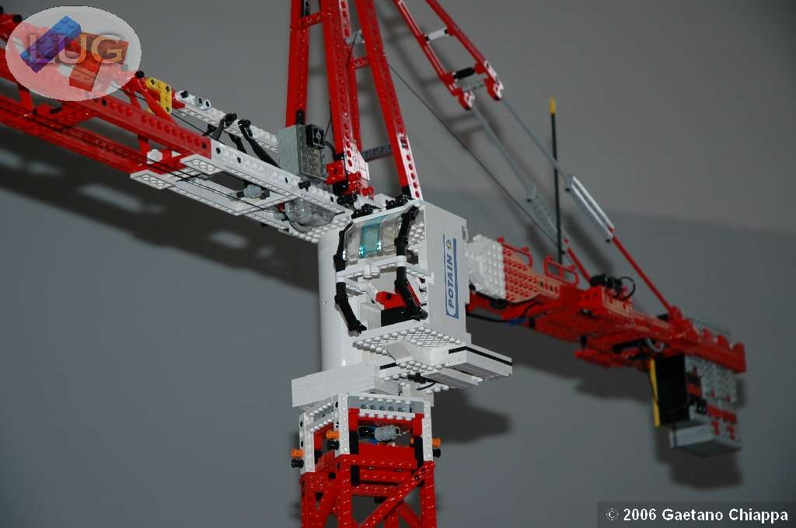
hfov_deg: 19.5
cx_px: 398
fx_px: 2319
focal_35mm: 105
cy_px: 264
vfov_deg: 13.0
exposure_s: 1/60
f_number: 4.5
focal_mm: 70
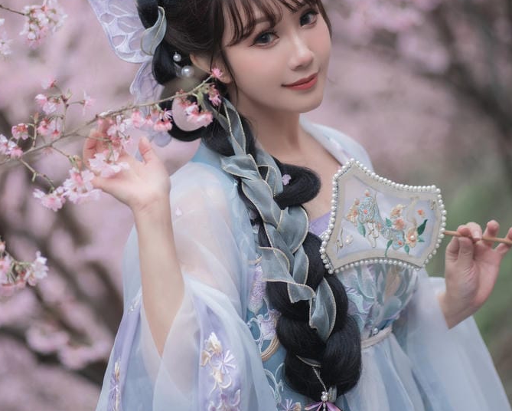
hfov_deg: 13.4
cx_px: 170
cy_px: 161
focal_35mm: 143
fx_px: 2168
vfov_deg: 10.8
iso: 200
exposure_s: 1/200
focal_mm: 85
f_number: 1.8
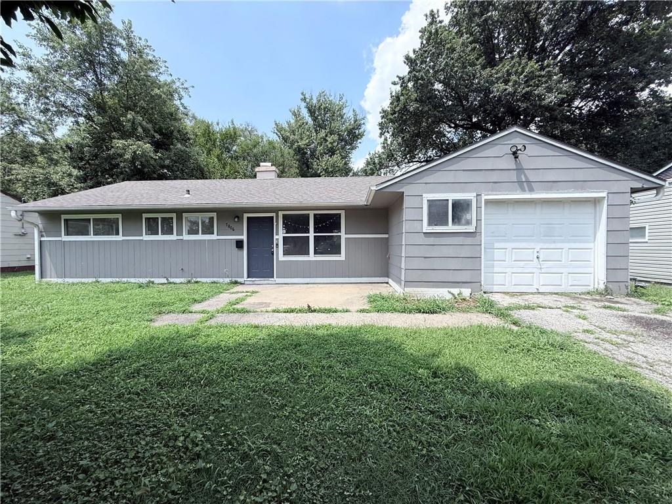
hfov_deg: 102.1
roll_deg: +0.2
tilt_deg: -1.8
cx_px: 336
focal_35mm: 14
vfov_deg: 85.7
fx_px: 272
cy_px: 252
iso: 50
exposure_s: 1/1145
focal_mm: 2.22
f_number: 2.2
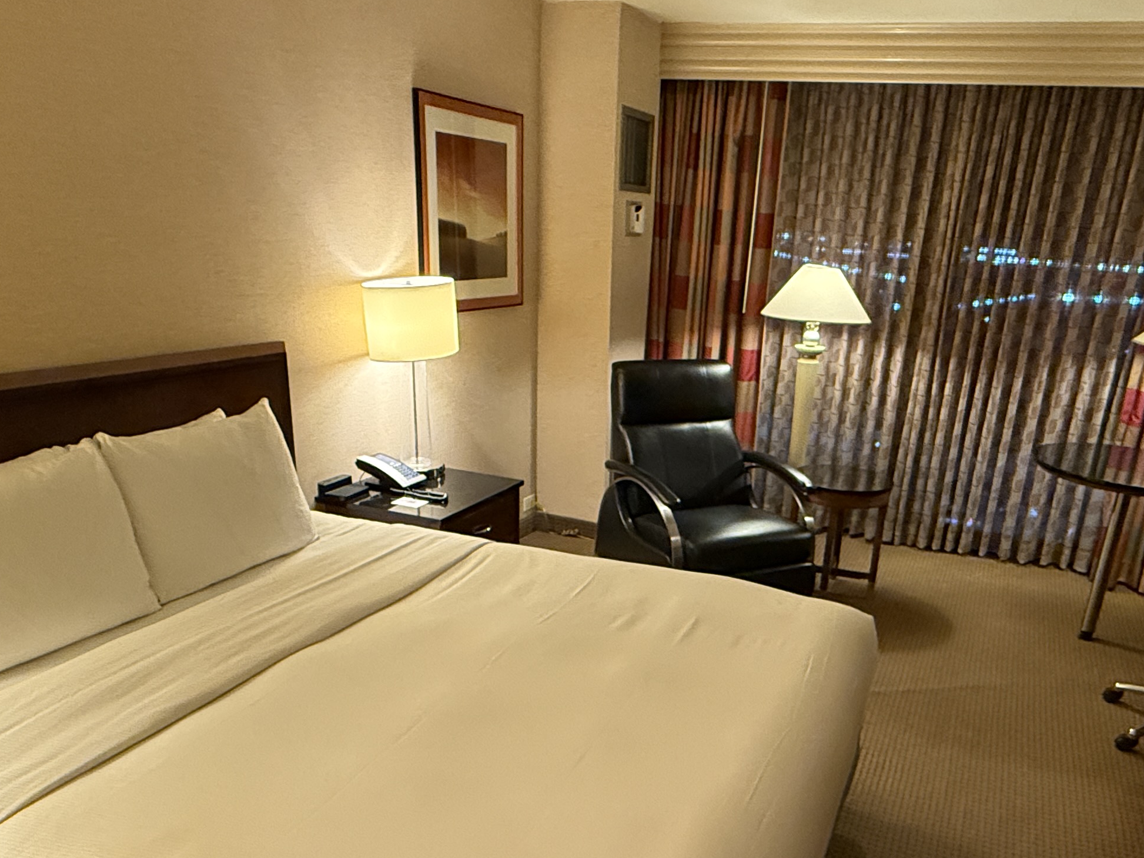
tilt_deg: -21.9
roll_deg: -4.5
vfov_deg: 46.9
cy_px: 616
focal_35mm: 29
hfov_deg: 61.2
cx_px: 678
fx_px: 959
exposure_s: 1/60
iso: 500
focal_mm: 2.22
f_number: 2.2
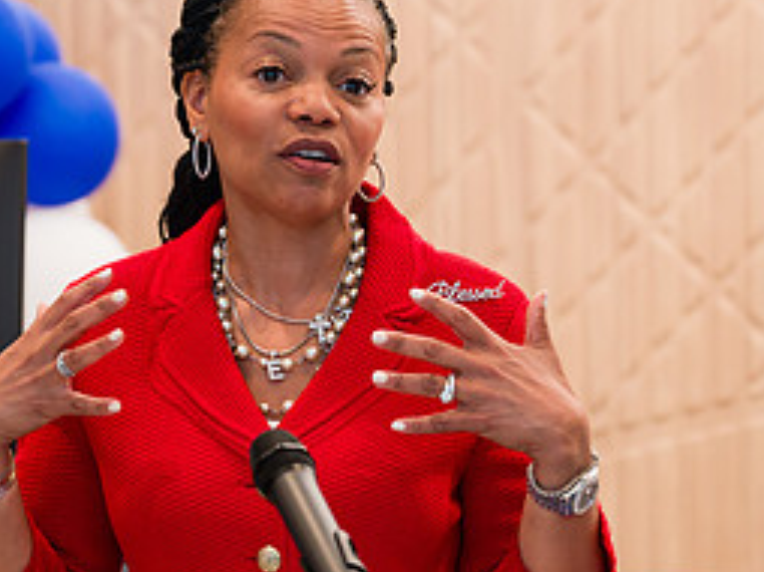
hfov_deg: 12.2
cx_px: 321
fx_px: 3572
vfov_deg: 9.1
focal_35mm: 162
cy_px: 370
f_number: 3.2
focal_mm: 70
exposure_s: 1/200
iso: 400
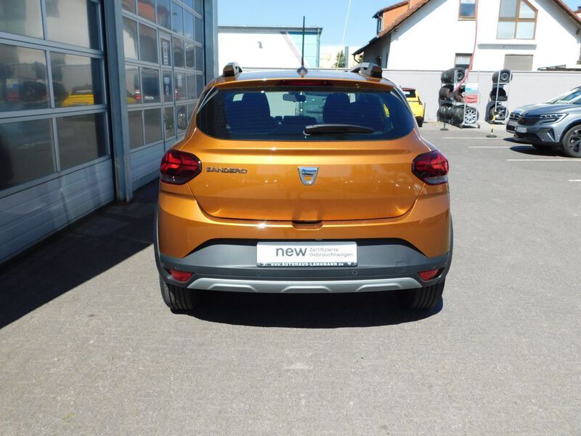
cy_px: 218
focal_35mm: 30
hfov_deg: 60.0
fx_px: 504
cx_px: 290
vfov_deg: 46.8
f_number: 3.2
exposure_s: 1/1000
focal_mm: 5.3
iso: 125
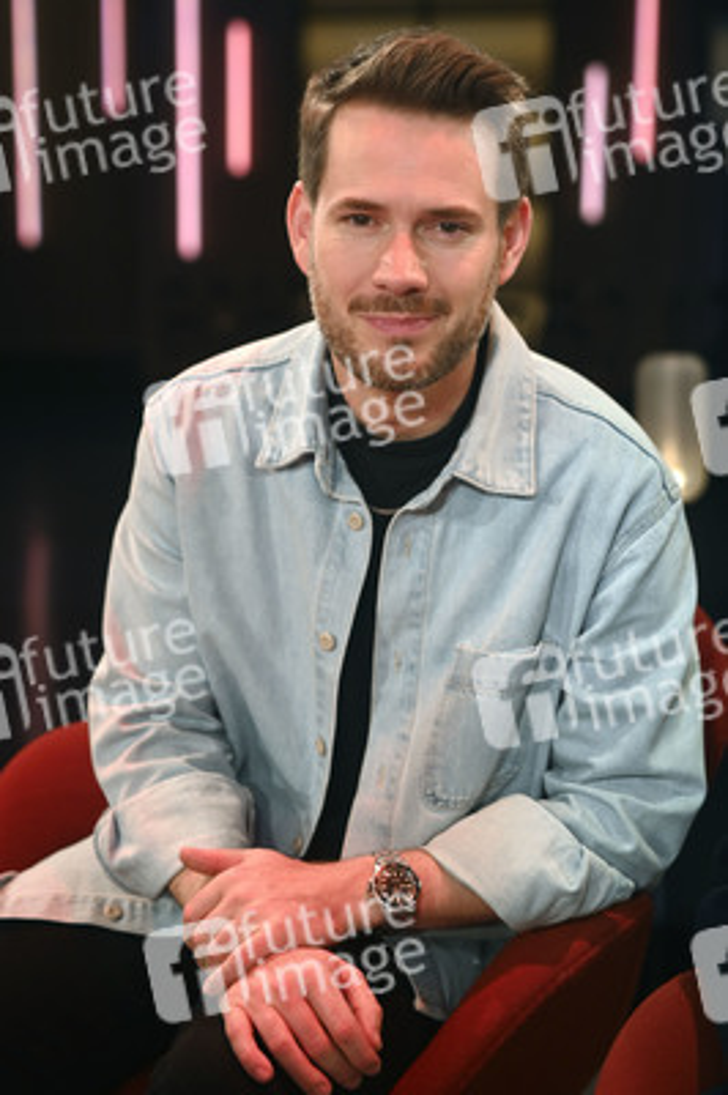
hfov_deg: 24.6
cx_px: 364
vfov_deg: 36.3
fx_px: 1671
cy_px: 548
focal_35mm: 55
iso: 1250
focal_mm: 55
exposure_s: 1/400
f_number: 2.5
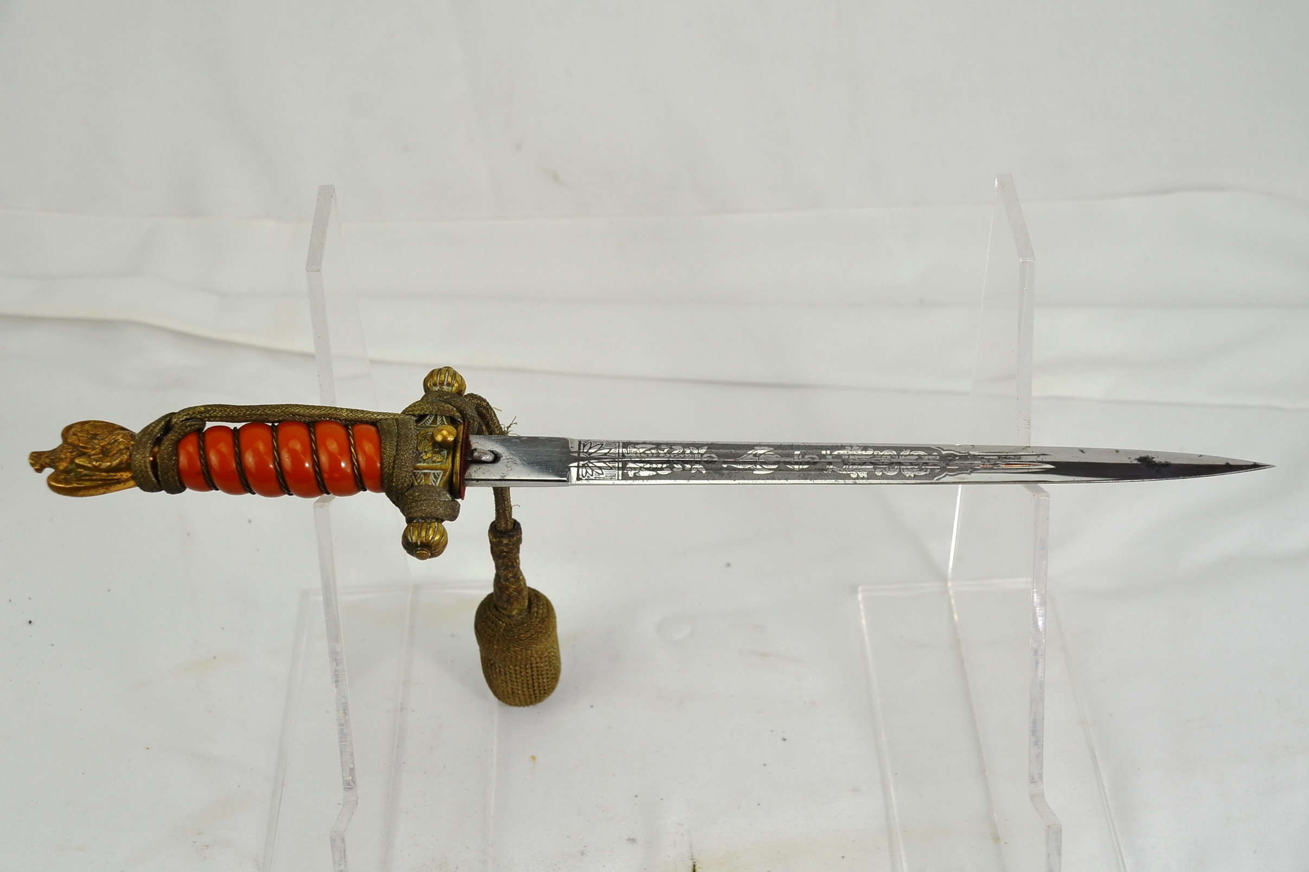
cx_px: 660
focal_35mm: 54
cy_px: 437
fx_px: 1945
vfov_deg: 25.3
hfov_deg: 37.2
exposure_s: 1/160
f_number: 6.3
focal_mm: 35
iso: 200
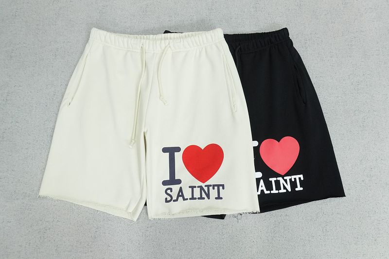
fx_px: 259
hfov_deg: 73.8
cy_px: 130
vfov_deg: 53.1
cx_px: 194
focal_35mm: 24
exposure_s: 1/160
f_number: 8
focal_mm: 16
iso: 1000
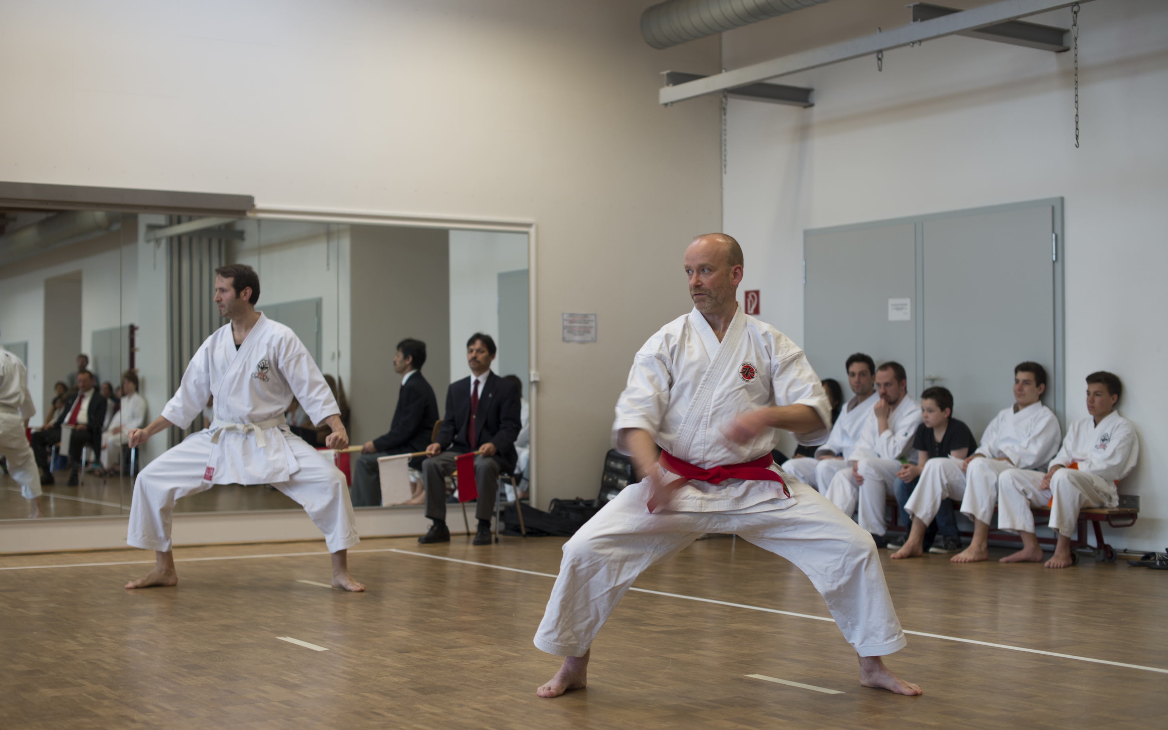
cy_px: 389
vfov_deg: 24.9
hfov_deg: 38.9
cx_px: 575
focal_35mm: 52
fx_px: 1655
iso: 100
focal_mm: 50
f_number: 3.2
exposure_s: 1/50
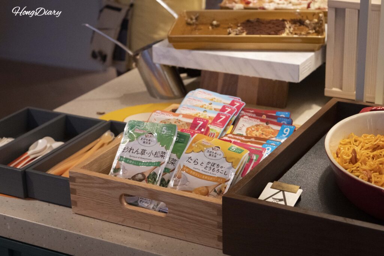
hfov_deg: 33.4
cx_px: 192
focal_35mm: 60
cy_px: 128
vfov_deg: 22.6
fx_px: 640
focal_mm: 60
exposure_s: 1/160
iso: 12800
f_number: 5.6
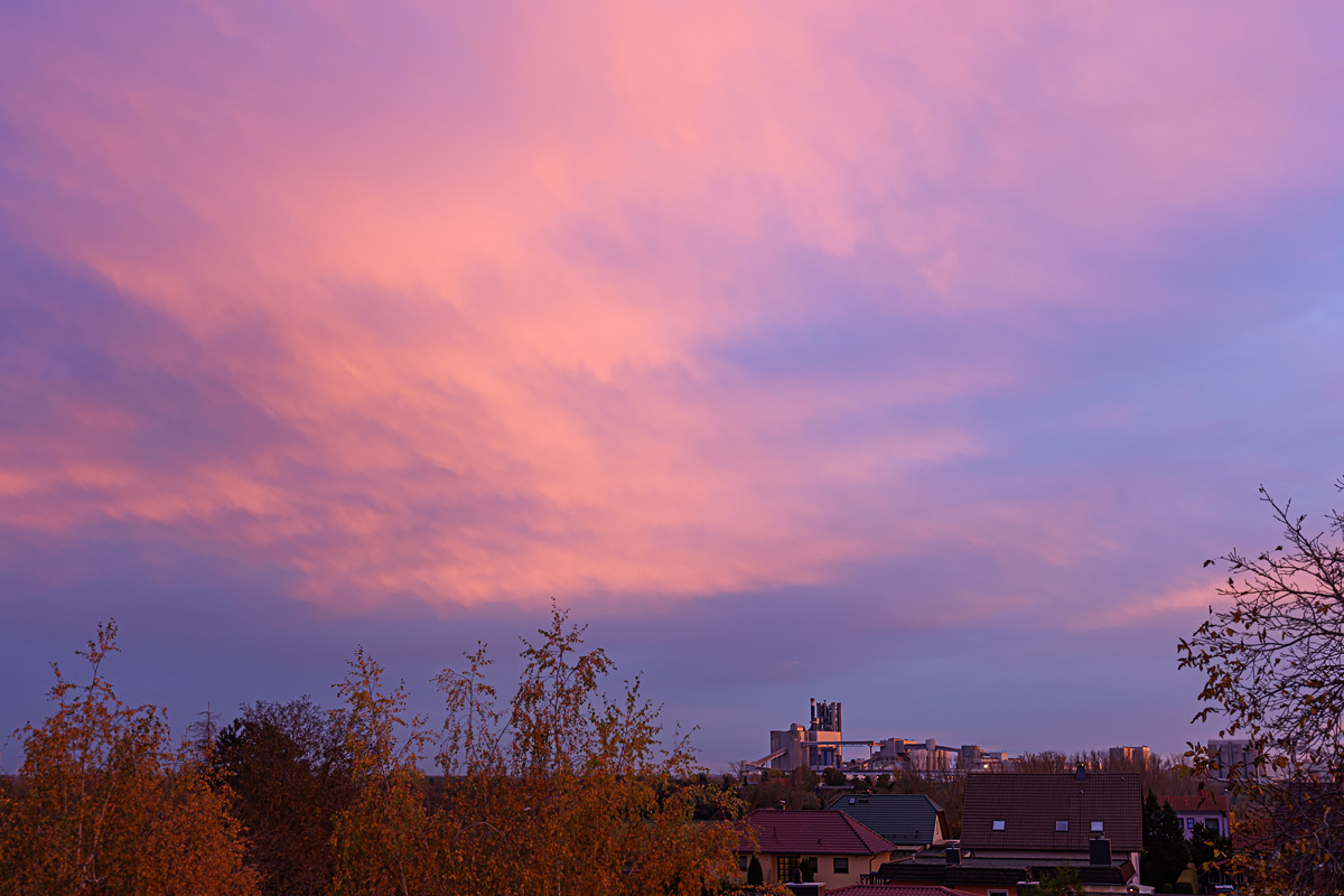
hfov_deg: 51.3
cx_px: 672
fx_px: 1400
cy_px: 448
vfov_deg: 35.5
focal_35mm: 38
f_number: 6.3
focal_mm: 25
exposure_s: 1/25
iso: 200
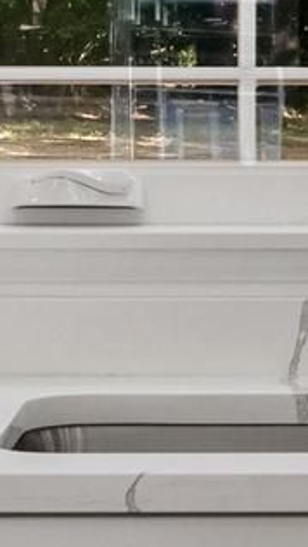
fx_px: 2886
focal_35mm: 199
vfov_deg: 10.7
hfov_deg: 6.1
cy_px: -27
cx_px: 414
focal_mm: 20
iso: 320
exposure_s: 1/6
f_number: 8
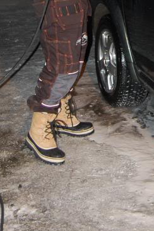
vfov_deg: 21.1
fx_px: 591
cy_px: -24
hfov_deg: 14.7
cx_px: 124
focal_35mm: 92
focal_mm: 22
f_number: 3.8
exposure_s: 1/60
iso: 400
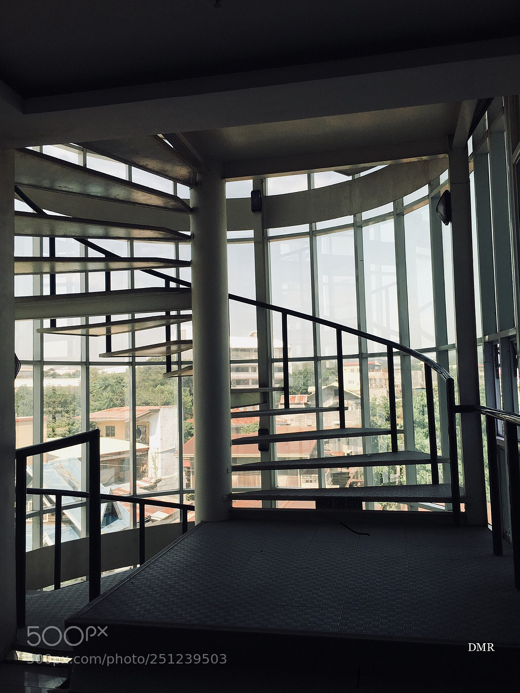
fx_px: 581
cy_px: 346
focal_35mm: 29
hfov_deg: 48.2
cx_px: 260
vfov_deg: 61.7
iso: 25
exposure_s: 1/199
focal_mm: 4.15
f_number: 2.2
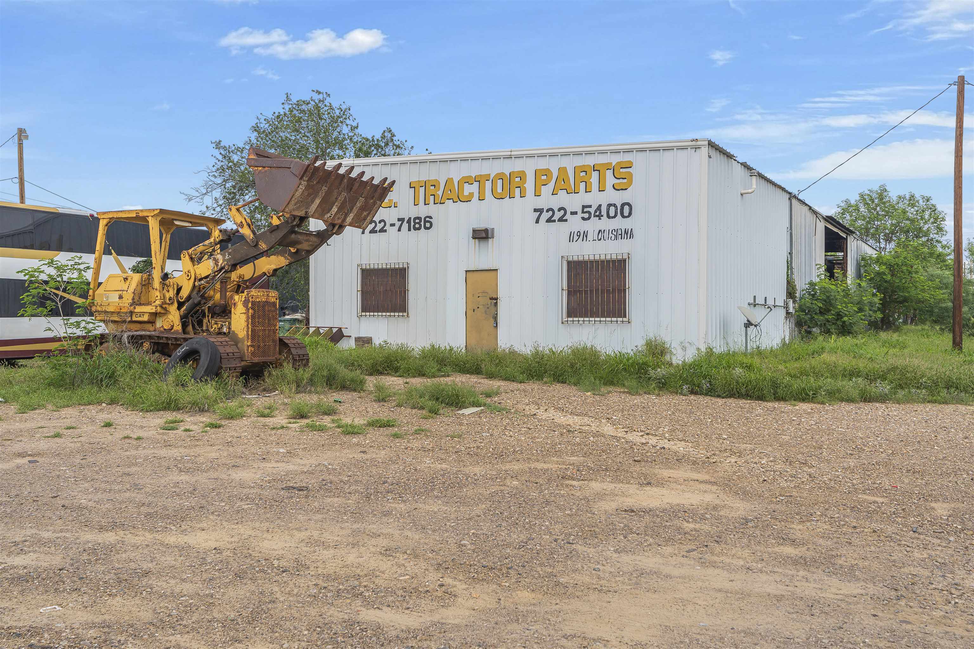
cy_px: 324
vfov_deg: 41.1
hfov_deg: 58.7
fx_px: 866
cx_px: 487
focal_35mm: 32
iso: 200
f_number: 9
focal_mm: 32
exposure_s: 1/500
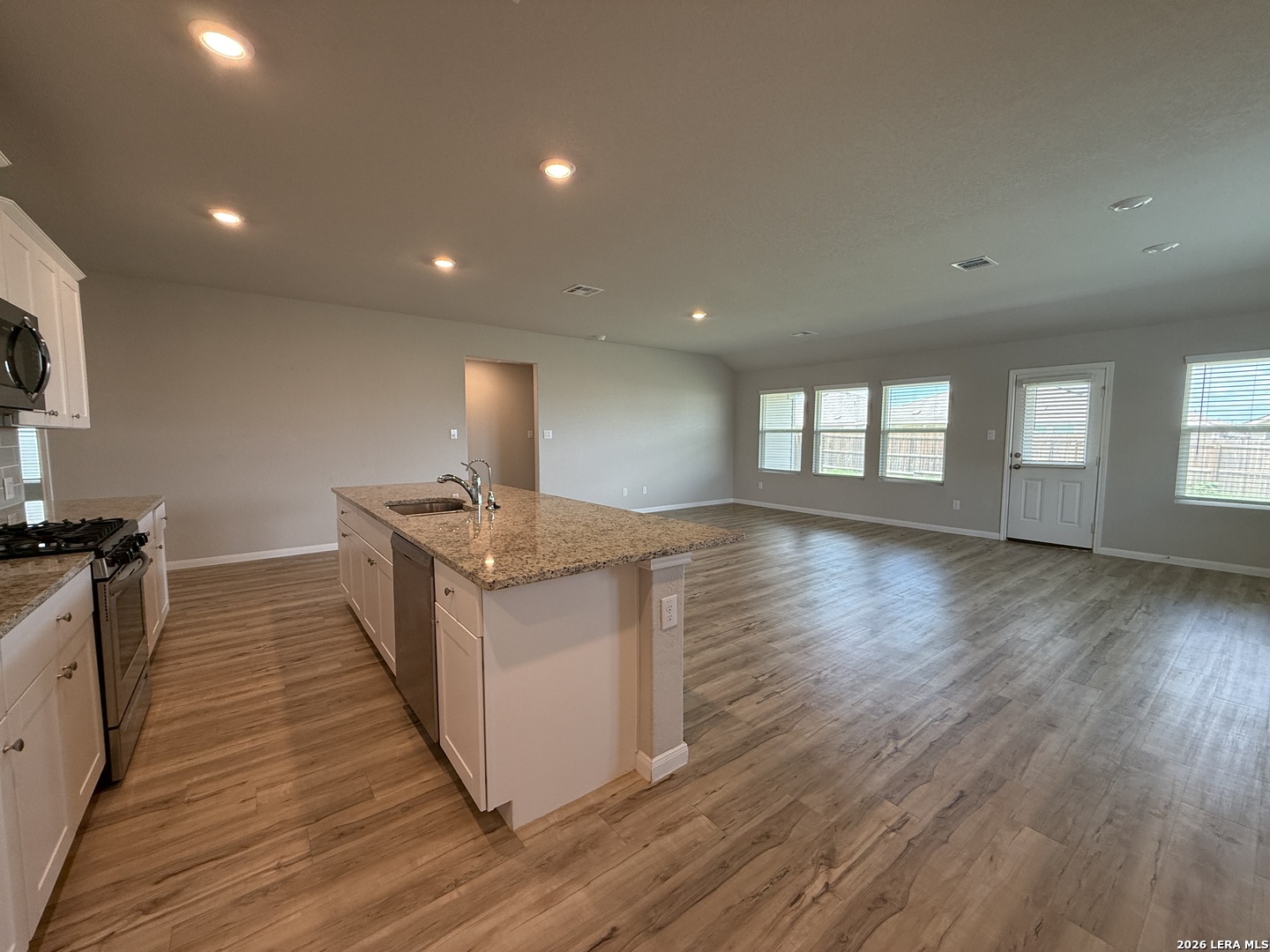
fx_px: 514
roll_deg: +0.1
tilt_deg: -4.2
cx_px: 635
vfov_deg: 85.7
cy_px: 476
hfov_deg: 102.1
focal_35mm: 14
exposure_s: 1/120
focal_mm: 2.22
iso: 200
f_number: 2.2
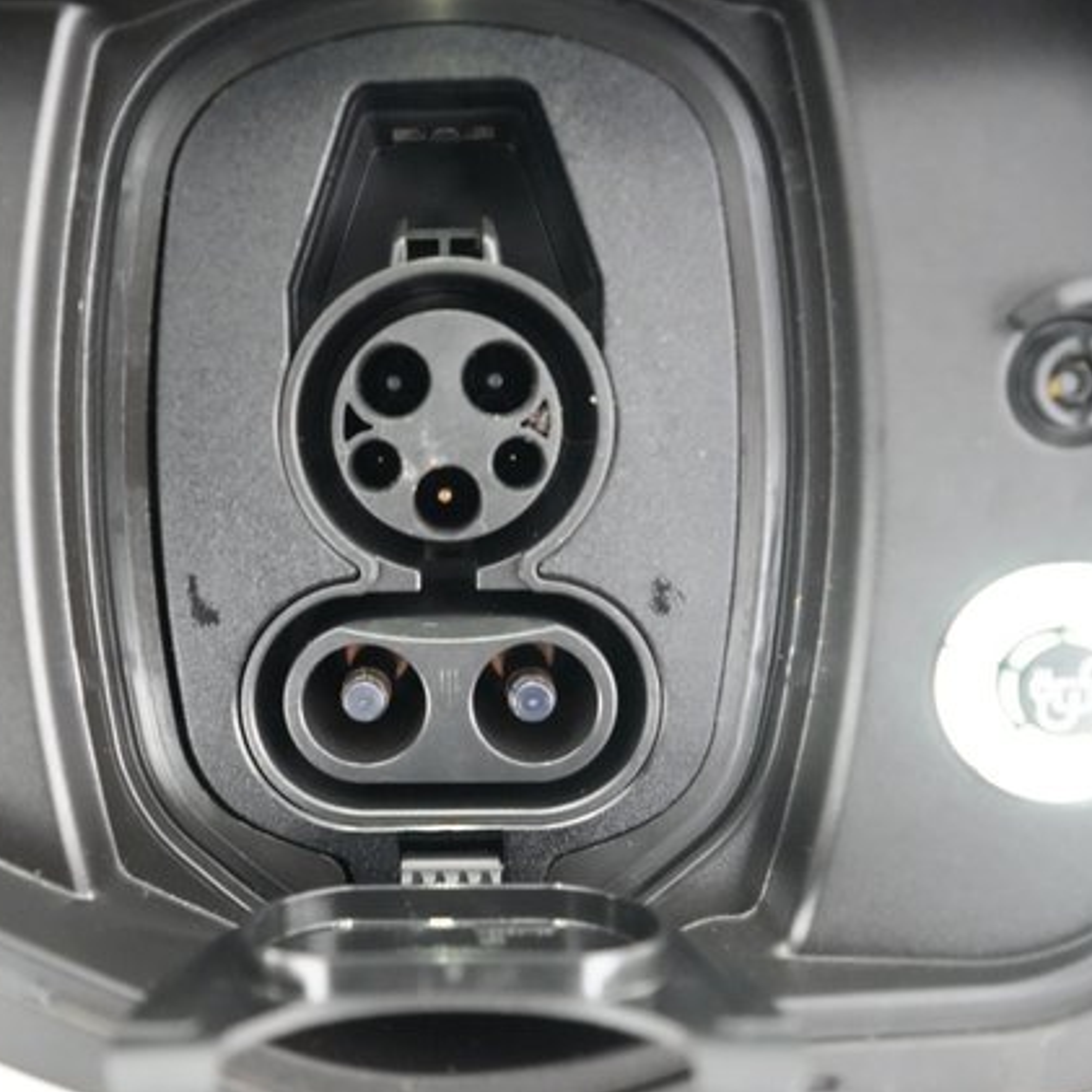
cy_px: 550
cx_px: 418
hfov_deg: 52.0
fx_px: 1106
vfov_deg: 52.5
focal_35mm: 31
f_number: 2.8
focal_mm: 24
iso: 12800
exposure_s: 1/30
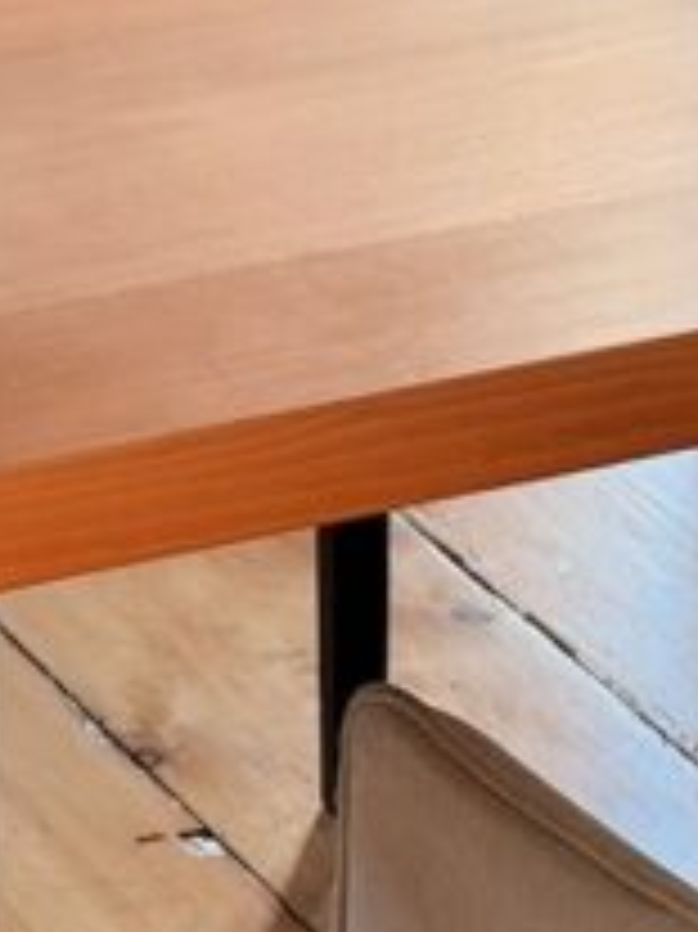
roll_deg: -0.1
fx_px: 6405
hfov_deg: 6.1
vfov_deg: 8.1
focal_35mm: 238
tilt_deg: -17.6
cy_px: -657
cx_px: -450
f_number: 1.8
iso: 250
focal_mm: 6.93
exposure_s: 1/60
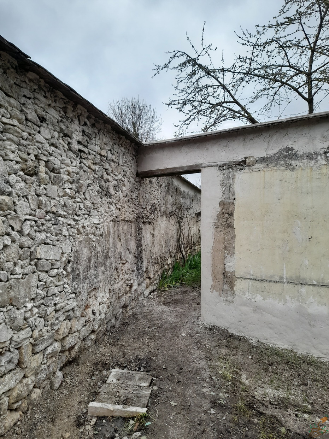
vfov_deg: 69.4
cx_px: 164
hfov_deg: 54.9
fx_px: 317
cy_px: 220
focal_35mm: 25
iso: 20
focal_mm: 4.6
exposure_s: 1/100
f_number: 2
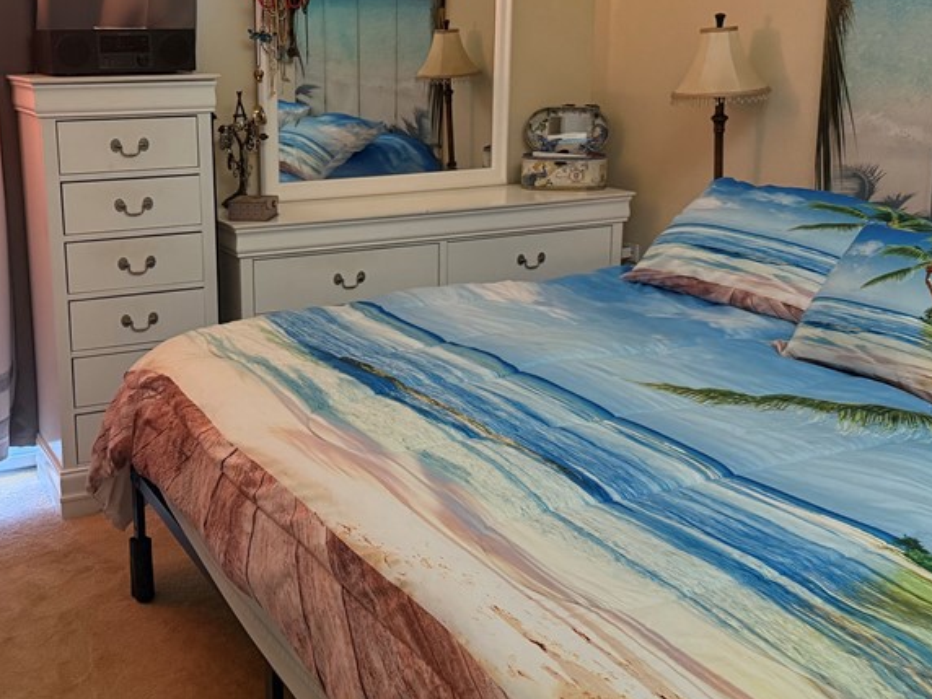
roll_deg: +1.9
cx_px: 313
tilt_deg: -10.3
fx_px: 1158
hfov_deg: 43.3
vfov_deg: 33.5
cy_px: 269
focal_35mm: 43
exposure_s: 1/60
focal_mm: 6.76
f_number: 1.78
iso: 500
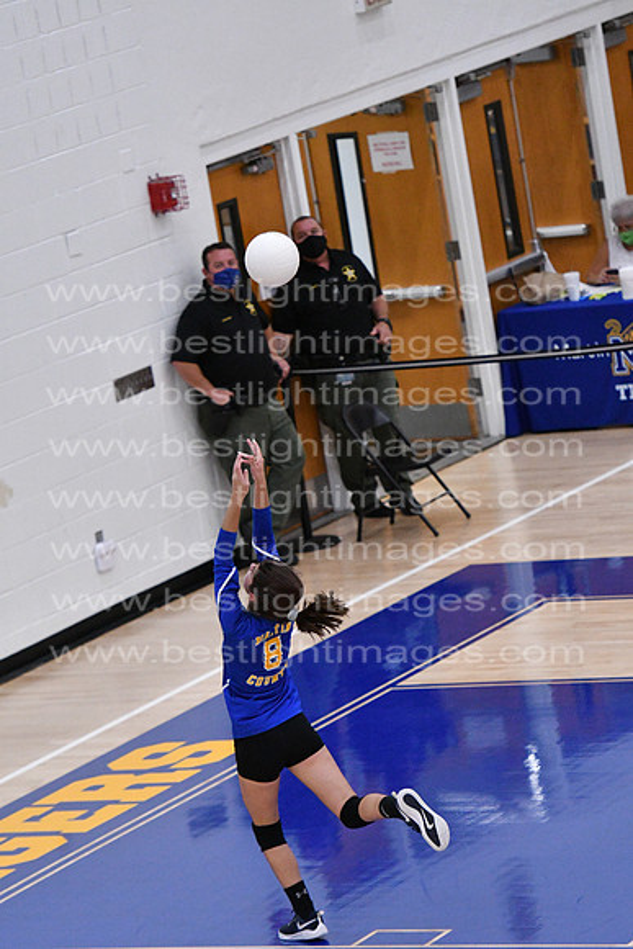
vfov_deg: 9.8
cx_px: 316
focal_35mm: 210
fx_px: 5535
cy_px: 474
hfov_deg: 6.5
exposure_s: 1/1250
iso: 6400
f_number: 3.2
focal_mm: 140
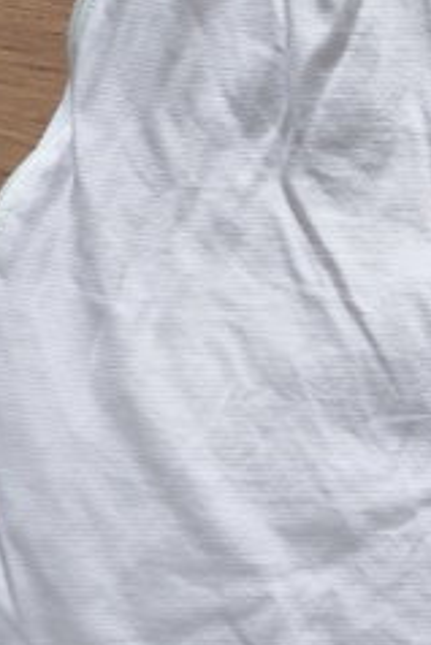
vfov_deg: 24.4
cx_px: 523
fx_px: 1488
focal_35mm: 83
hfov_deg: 15.8
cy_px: 224
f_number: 1.6
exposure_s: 1/50
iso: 250
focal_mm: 6.57
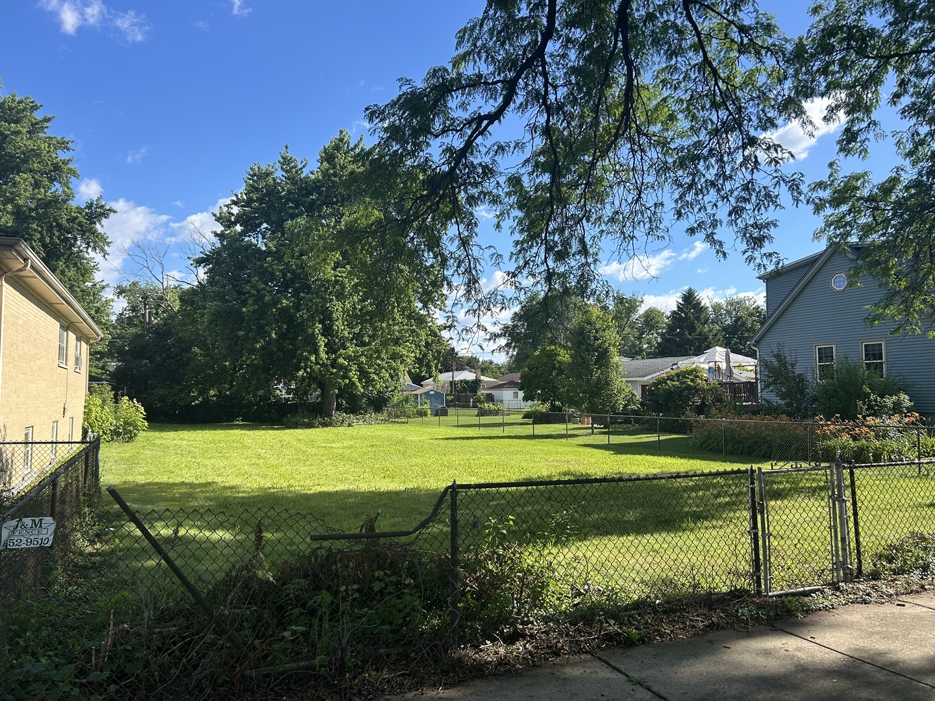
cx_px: 468
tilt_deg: +3.4
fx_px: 702
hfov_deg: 67.3
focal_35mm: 26
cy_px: 350
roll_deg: -0.2
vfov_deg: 53.1
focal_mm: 5.7
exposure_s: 1/2299
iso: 50
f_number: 1.5
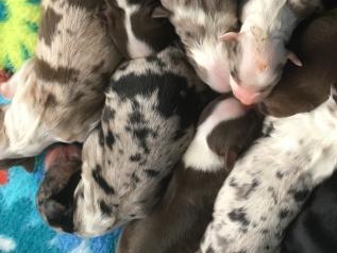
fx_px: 623
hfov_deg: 29.7
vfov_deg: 22.6
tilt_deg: -85.7
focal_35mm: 64
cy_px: 42
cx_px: 262
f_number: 2.2
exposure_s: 1/30
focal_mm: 4.15
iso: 100
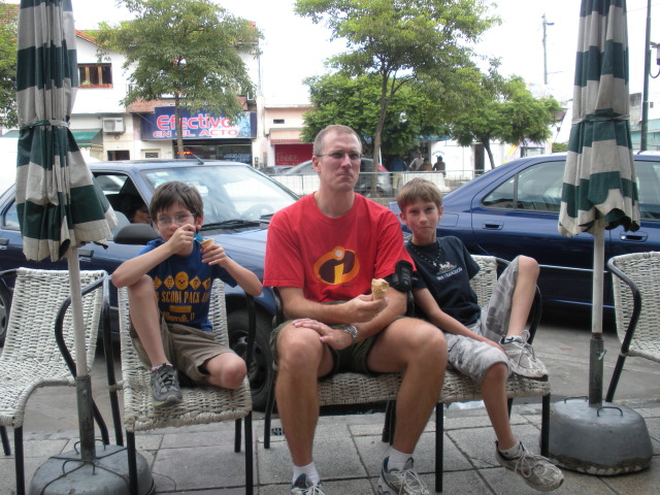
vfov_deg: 39.7
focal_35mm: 36
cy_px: 248
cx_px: 330
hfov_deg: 51.4
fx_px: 686
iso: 64
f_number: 3.5
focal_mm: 6.3
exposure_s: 1/99
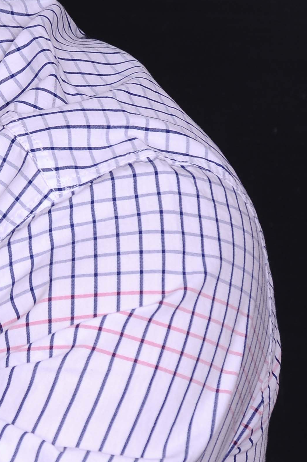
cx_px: -83
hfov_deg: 3.2
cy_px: 212
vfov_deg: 4.9
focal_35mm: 425
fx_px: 5454
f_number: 8
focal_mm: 105
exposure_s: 1/100
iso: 125
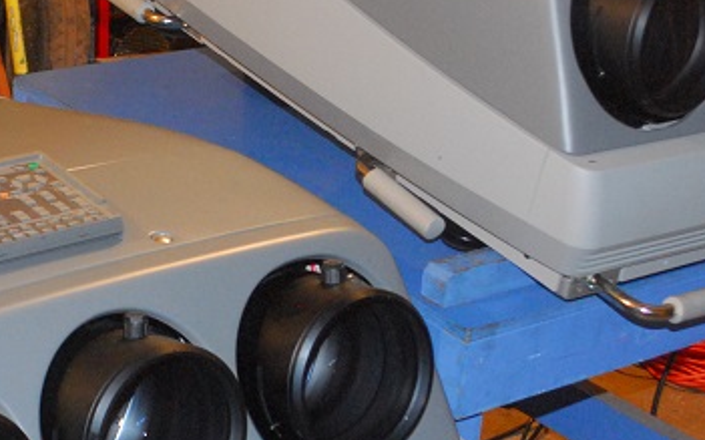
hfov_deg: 22.3
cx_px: 259
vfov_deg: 14.0
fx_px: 1786
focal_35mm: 93
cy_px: 251
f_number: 5
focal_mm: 22
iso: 1000
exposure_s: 1/40
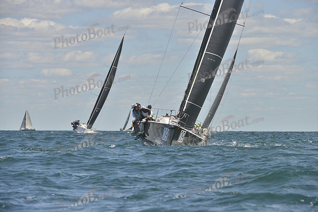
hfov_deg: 8.6
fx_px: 2120
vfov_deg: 5.7
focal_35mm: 240
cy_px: 106
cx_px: 159
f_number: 10
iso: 280
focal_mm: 240
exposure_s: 1/800
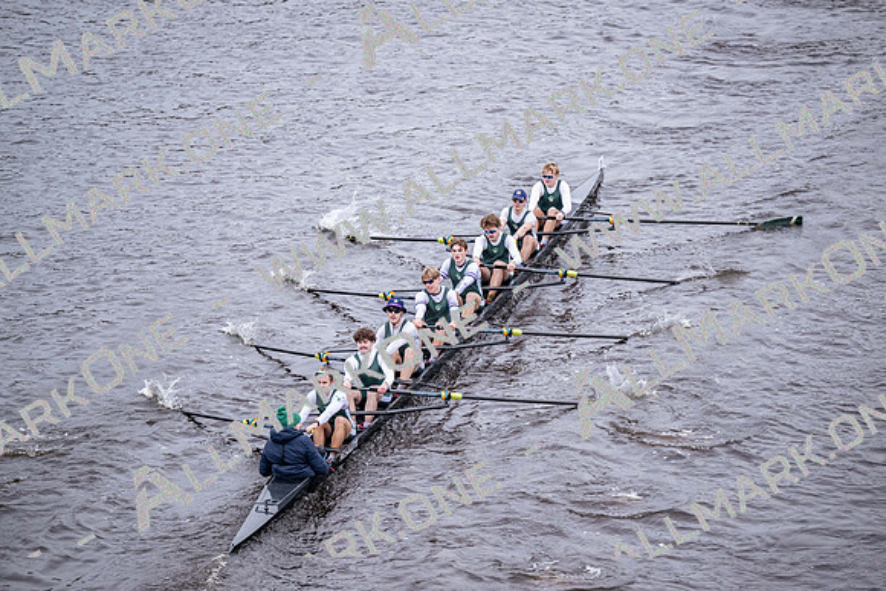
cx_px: 443
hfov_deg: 10.3
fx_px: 4923
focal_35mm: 200
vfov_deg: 6.9
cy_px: 296
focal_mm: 200
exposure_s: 1/2000
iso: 1800
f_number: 2.8
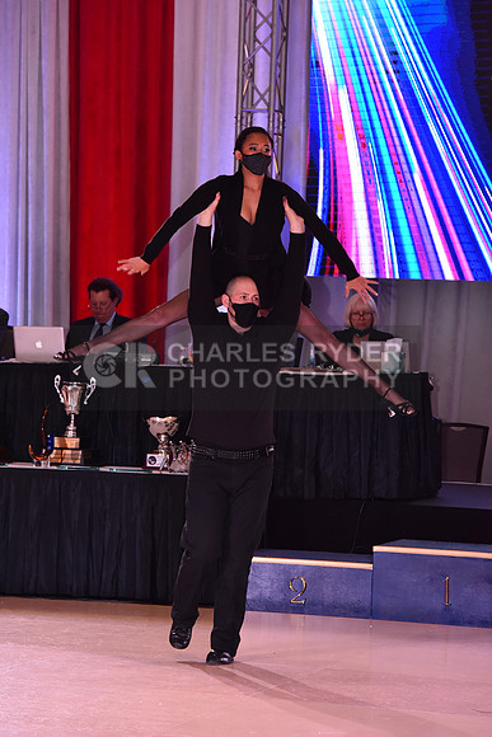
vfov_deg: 13.7
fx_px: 3073
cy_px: 368
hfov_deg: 9.2
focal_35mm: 150
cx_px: 246
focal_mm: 150
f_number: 6.3
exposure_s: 1/250
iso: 2500
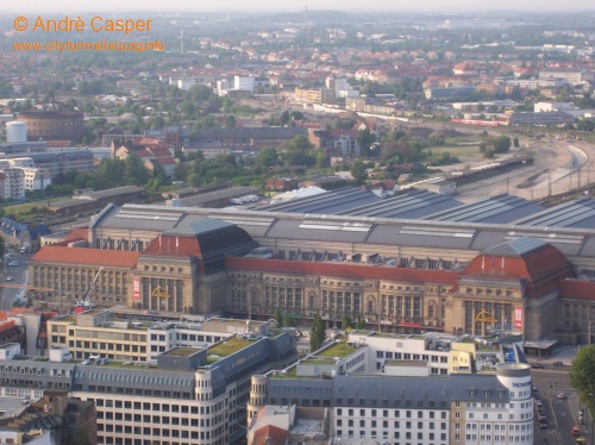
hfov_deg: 18.2
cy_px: 222
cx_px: 298
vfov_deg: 13.7
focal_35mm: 108
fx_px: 1855
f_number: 4.8
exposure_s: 1/125
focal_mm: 18.6
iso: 80
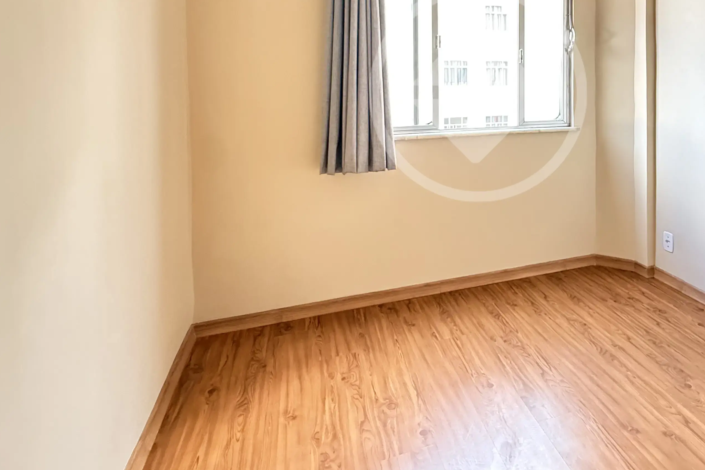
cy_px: 93
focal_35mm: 23
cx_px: 478
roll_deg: +0.8
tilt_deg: -1.2
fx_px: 450
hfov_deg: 73.5
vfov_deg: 51.6
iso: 1000
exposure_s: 1/60
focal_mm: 2.22
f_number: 2.2
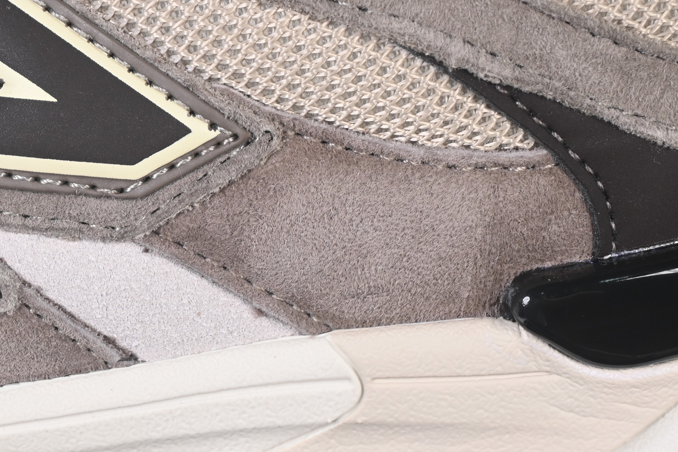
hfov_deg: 12.6
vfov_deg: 8.4
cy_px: 167
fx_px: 3070
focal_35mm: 163
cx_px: 142
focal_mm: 50
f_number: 7.1
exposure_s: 1/60
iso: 160
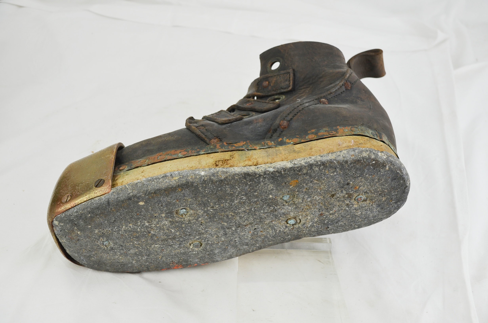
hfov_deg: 42.4
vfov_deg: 28.8
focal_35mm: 46
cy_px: 162
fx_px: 629
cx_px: 244
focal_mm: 31
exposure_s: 1/125
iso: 280
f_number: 5.6
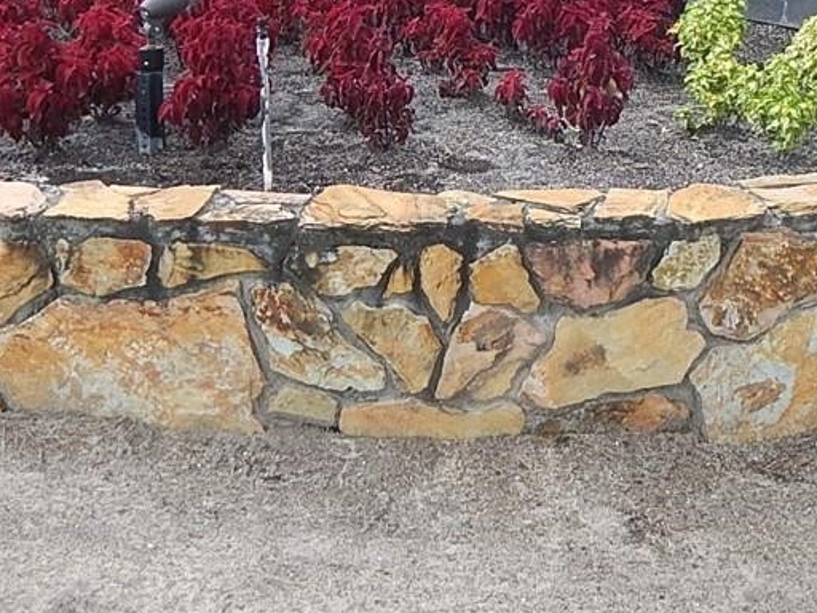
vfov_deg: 24.9
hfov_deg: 34.3
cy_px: 2
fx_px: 1322
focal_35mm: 56
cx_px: 444
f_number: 3.9
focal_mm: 5
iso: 125
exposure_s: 1/100
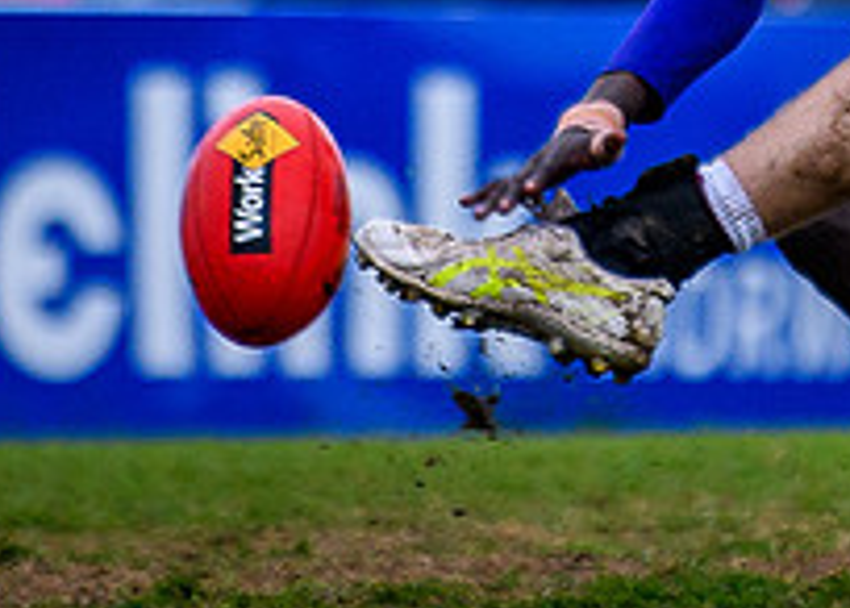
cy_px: -331
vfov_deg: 0.8
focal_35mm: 1808
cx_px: 941
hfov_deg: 1.1
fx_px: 43675
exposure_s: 1/1600
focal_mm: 200
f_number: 2.8
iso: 140
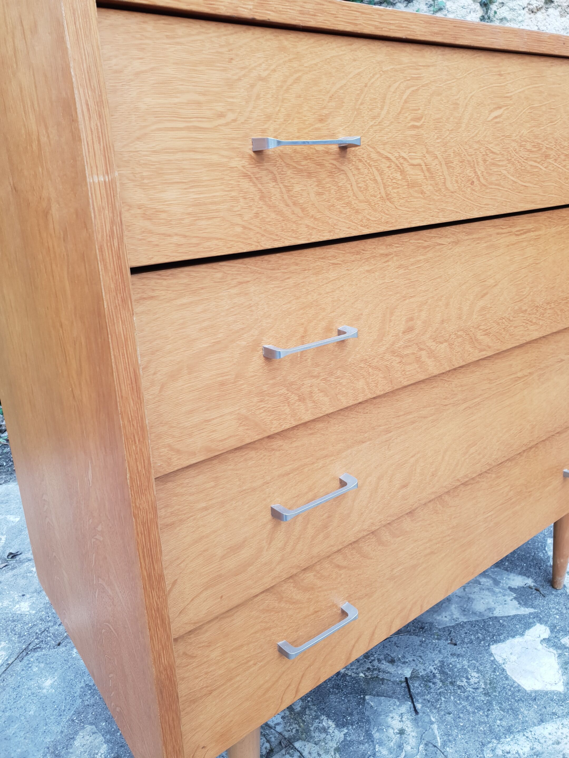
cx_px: 284
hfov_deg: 53.1
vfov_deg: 67.3
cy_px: 379
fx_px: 570
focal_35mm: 26
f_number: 2.4
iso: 64
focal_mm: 4.3
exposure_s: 1/50
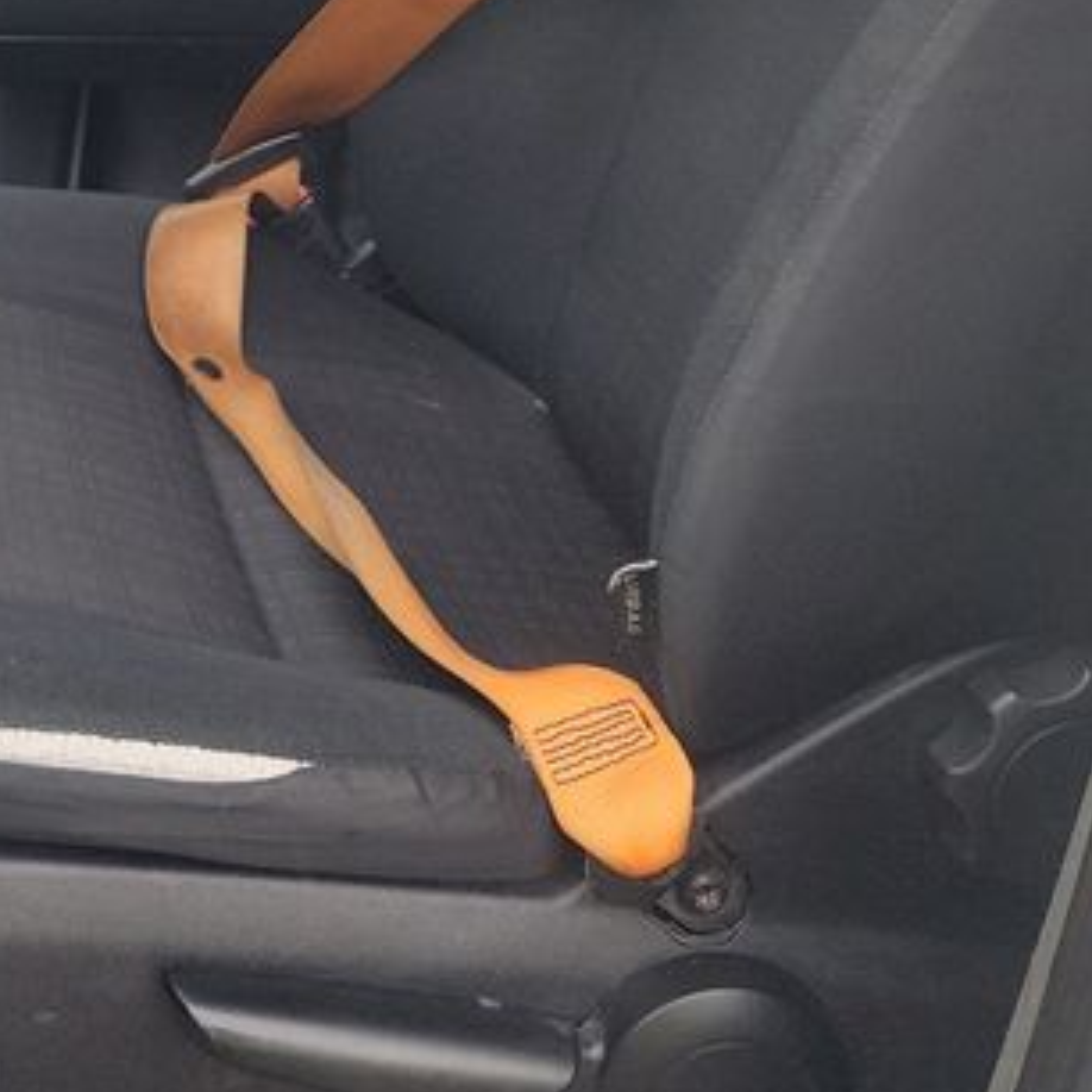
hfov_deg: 22.4
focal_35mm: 71
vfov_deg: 22.8
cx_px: -218
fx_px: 2534
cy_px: -139
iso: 50
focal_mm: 6.7
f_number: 1.8
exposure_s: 1/128
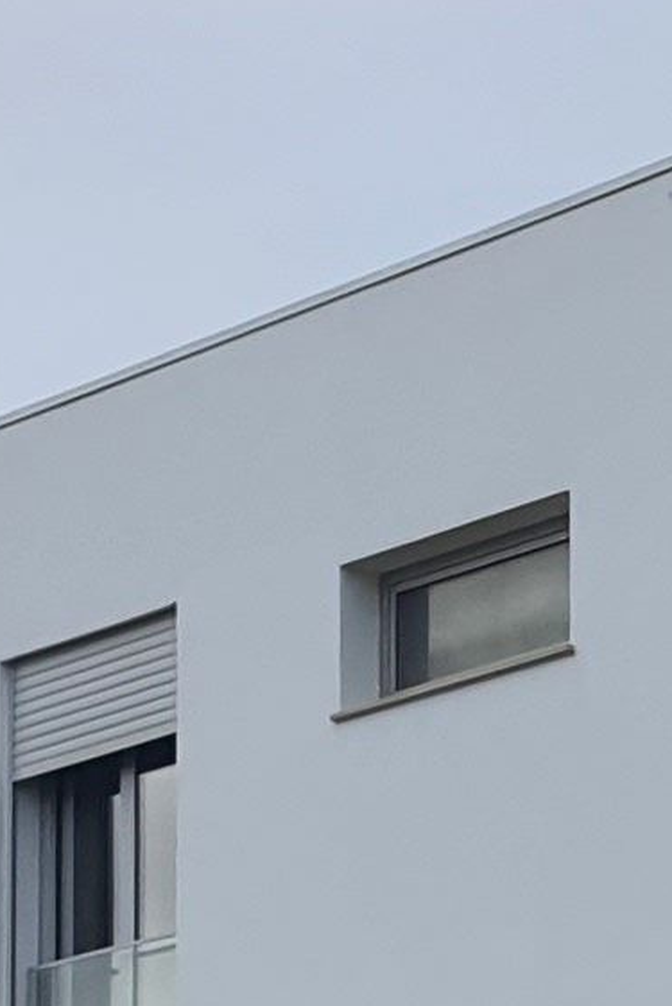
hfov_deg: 7.0
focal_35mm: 194
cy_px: 1369
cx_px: 1036
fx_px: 5428
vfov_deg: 10.3
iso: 50
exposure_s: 1/1600
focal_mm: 4.32
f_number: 1.7
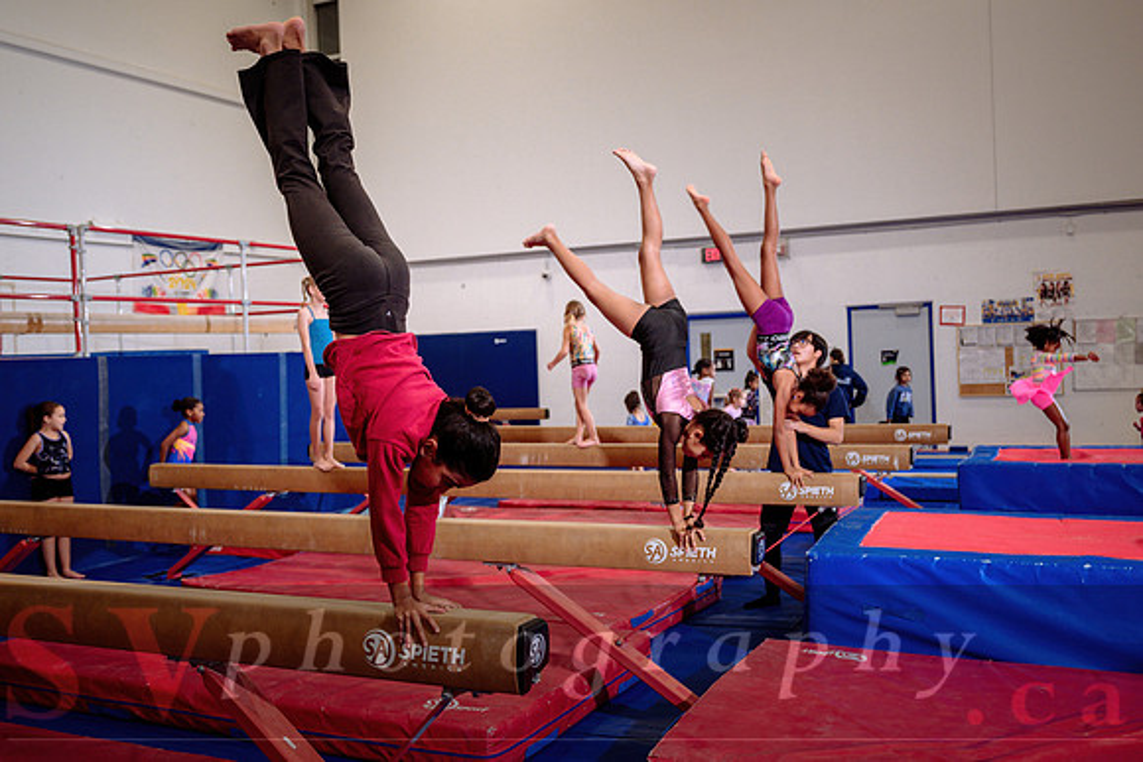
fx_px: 1127
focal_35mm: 36
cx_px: 550
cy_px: 368
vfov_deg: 37.4
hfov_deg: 53.8
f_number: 3.5
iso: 800
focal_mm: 32
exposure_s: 1/250
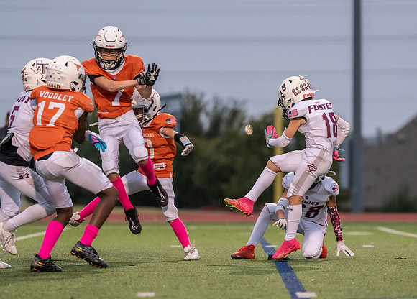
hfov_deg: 7.2
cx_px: 296
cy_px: 163
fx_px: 3322
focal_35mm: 280
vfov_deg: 5.2
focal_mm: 200
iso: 2500
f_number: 2.8
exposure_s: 1/1250
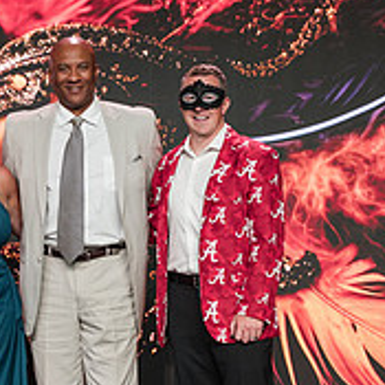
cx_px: -46
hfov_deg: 12.2
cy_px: 252
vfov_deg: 12.4
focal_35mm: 141
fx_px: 1774
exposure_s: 1/160
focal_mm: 50
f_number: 2.8
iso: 800
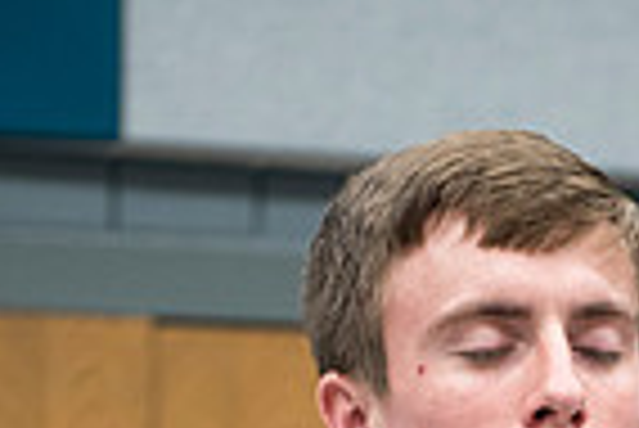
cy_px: 795
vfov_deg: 4.8
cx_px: 544
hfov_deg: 7.2
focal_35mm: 285
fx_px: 5064
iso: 1250
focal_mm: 70
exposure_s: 1/160
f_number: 2.8
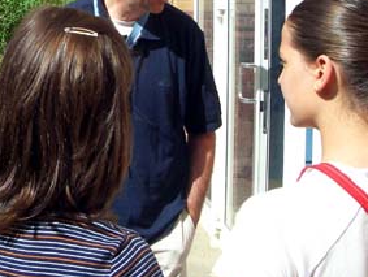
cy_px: 40
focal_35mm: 68
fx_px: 724
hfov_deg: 28.0
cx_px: 81
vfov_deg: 21.3
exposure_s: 1/400
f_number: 4.3
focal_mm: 5.8
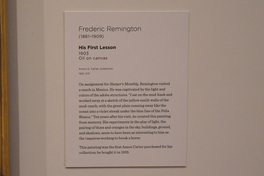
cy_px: 88
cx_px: 132
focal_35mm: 49
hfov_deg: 40.3
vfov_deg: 27.5
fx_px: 359
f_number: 10
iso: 8000
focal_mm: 49
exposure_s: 1/100
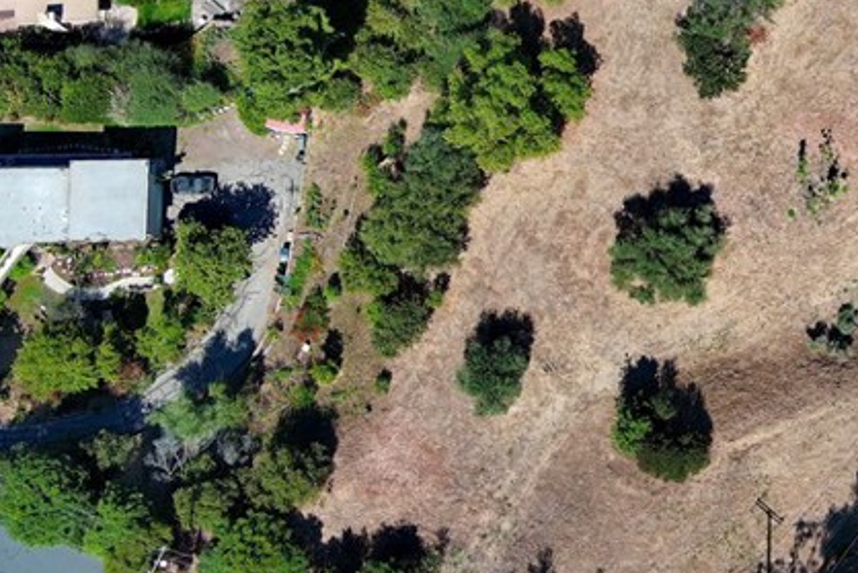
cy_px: 221
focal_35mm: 71
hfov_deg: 27.8
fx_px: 1693
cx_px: 692
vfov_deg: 19.2
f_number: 2.8
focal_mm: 10.57
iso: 101
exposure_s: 1/1185
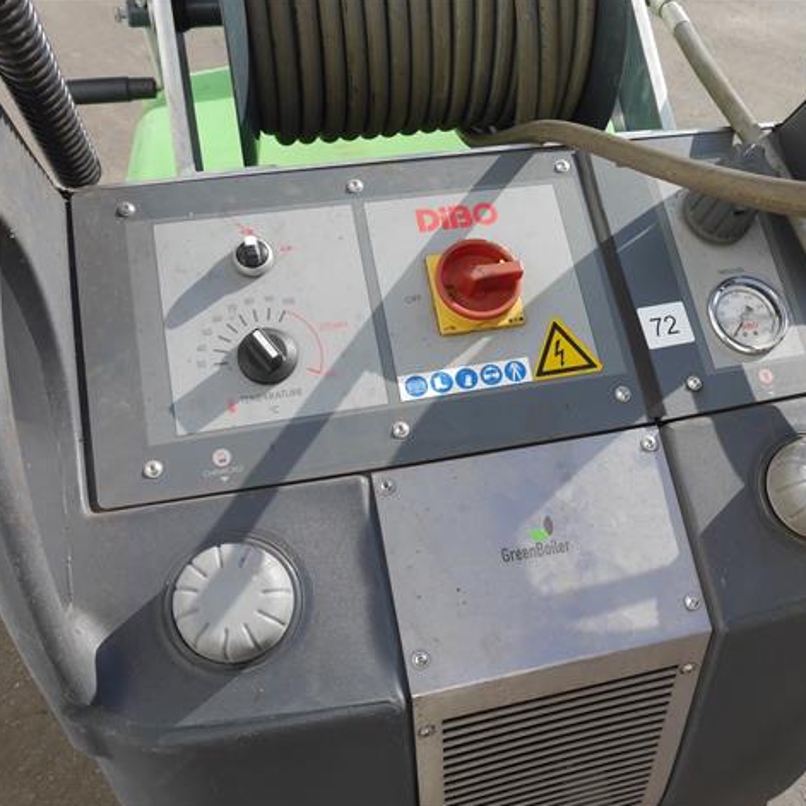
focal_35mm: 36
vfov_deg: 46.0
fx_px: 948
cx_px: 497
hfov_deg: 45.7
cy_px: 404
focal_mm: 15
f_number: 6.3
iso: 160
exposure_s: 1/400
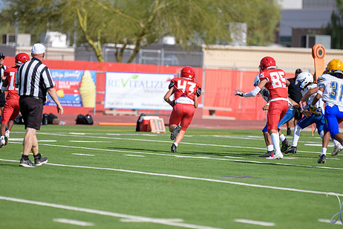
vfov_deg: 5.0
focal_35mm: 276
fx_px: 2629
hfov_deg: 7.5
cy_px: 103
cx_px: 191
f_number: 2.8
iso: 200
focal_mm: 220
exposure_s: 1/3200
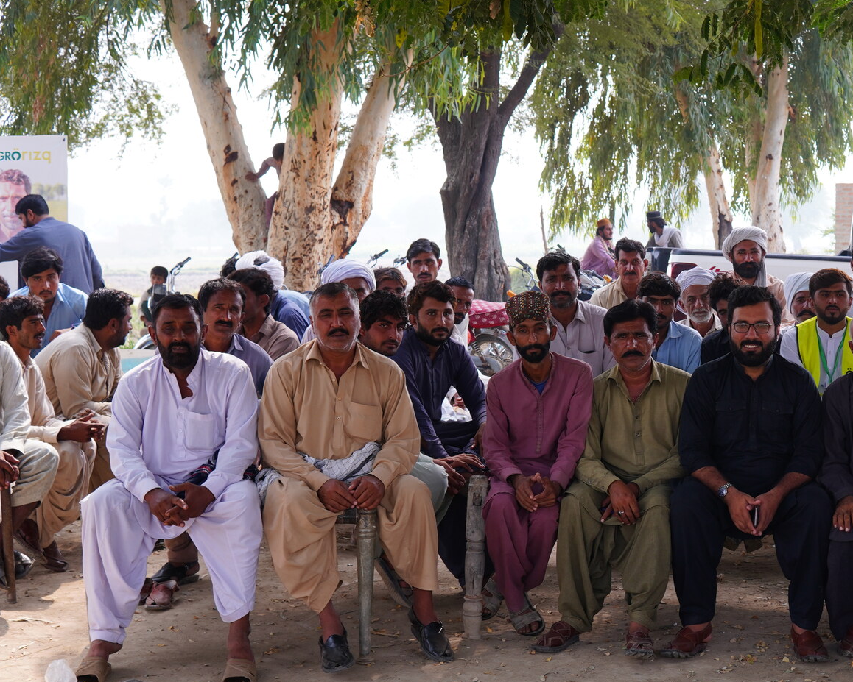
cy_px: 462
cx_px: 701
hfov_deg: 26.5
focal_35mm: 70
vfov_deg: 21.8
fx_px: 1768
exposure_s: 1/100
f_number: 5
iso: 100
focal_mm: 30
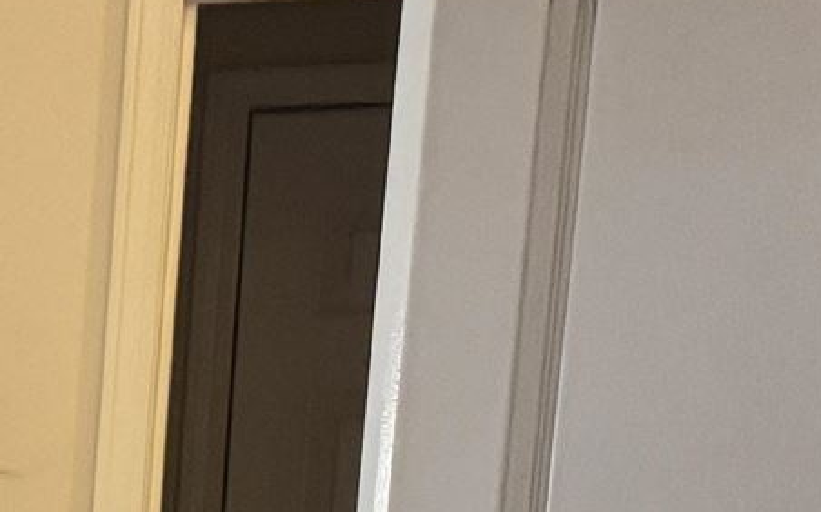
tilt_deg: -9.6
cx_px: -1627
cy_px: 1198
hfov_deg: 9.5
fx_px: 3869
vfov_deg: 7.2
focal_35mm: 173
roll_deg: +1.1
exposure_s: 1/60
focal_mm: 6.76
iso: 200
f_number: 1.78
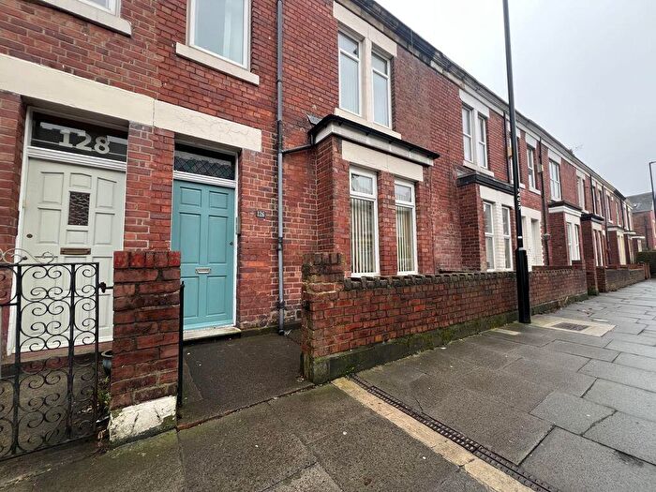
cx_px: 328
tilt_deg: +4.0
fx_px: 246
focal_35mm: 13
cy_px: 246
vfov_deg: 89.9
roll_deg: +0.6
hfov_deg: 106.2
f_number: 1.8
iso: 200
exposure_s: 1/99
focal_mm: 1.57
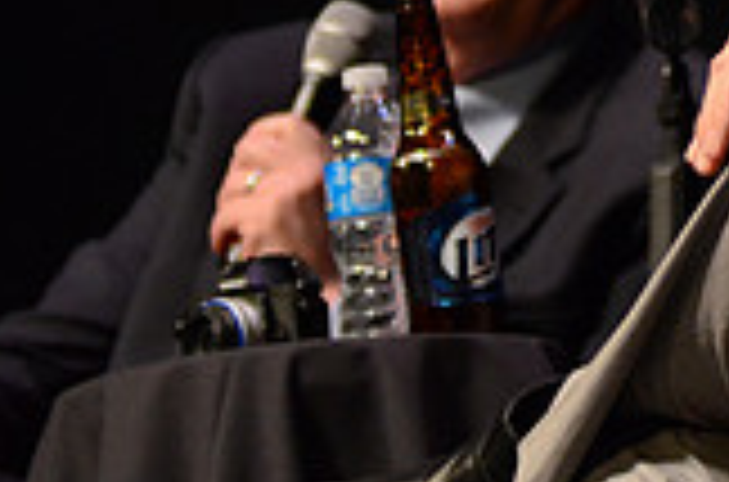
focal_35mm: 429
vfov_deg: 3.2
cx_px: 1008
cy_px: -122
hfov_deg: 4.8
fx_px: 8662
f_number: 2.8
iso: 2500
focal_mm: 80
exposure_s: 1/250
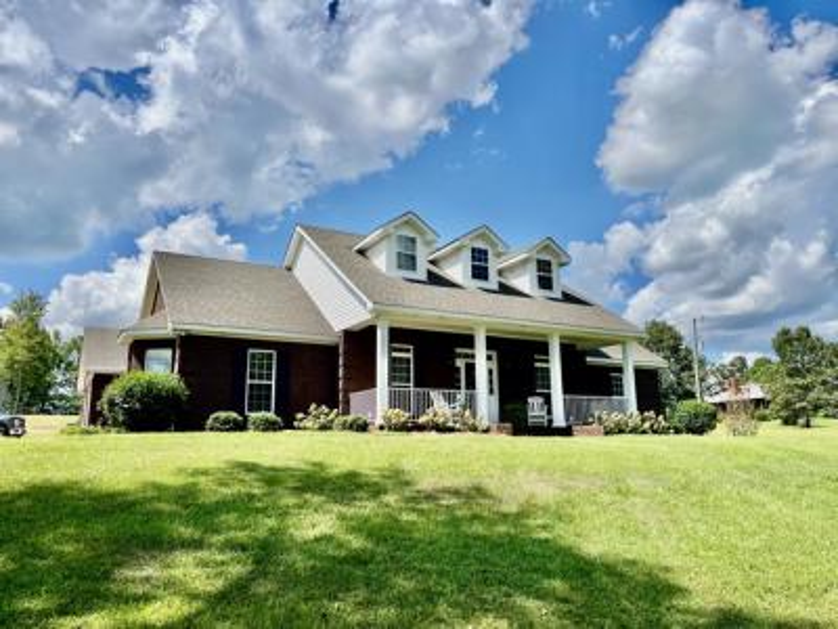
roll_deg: +0.4
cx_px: 419
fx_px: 629
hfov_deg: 67.3
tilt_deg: +11.7
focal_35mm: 26
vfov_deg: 53.1
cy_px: 314
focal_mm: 5.1
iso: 50
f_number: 1.6
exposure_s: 1/5076
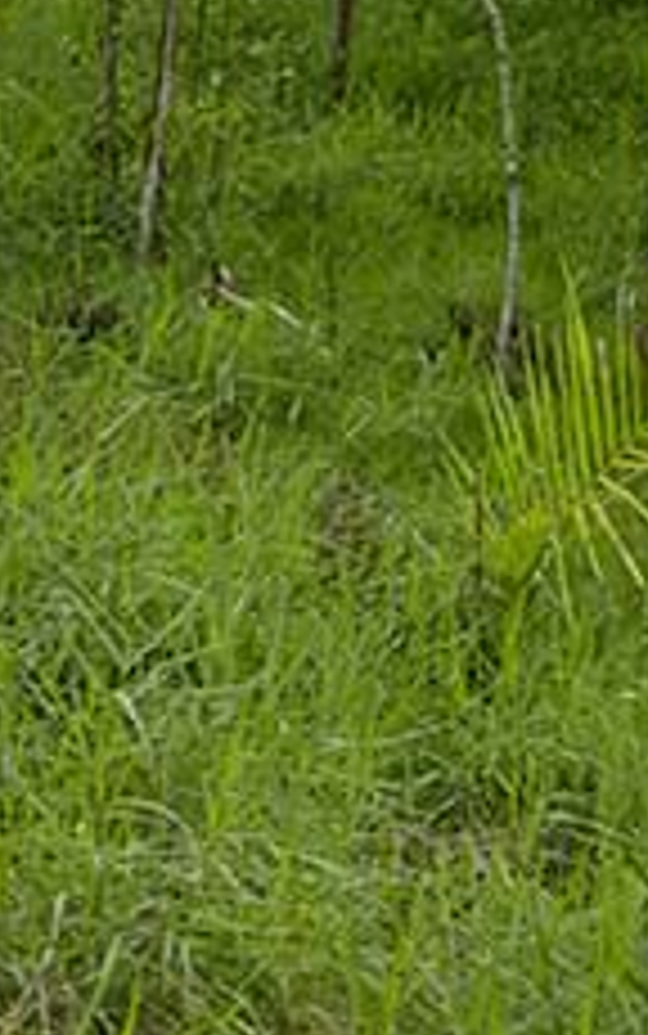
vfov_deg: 10.3
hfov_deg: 6.4
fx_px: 5644
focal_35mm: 200
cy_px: -252
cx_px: -554
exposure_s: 1/500
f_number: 8
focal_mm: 47
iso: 3600
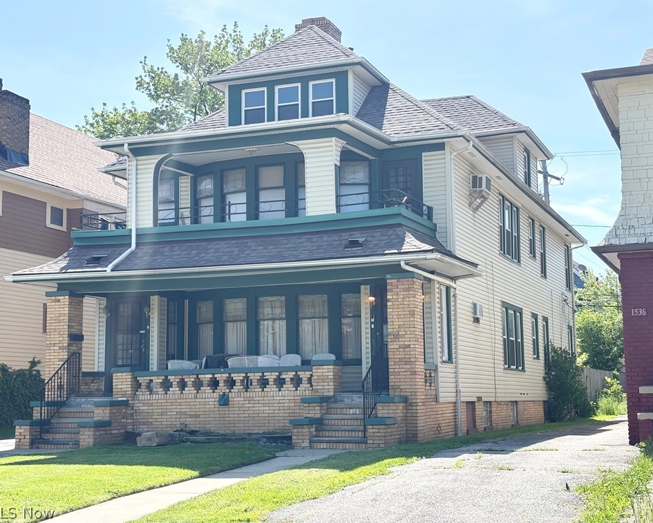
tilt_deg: +7.0
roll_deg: +0.6
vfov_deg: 27.6
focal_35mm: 55
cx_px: 336
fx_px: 1063
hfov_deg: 34.1
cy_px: 258
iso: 32
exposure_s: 1/1616
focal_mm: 5.96
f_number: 1.6
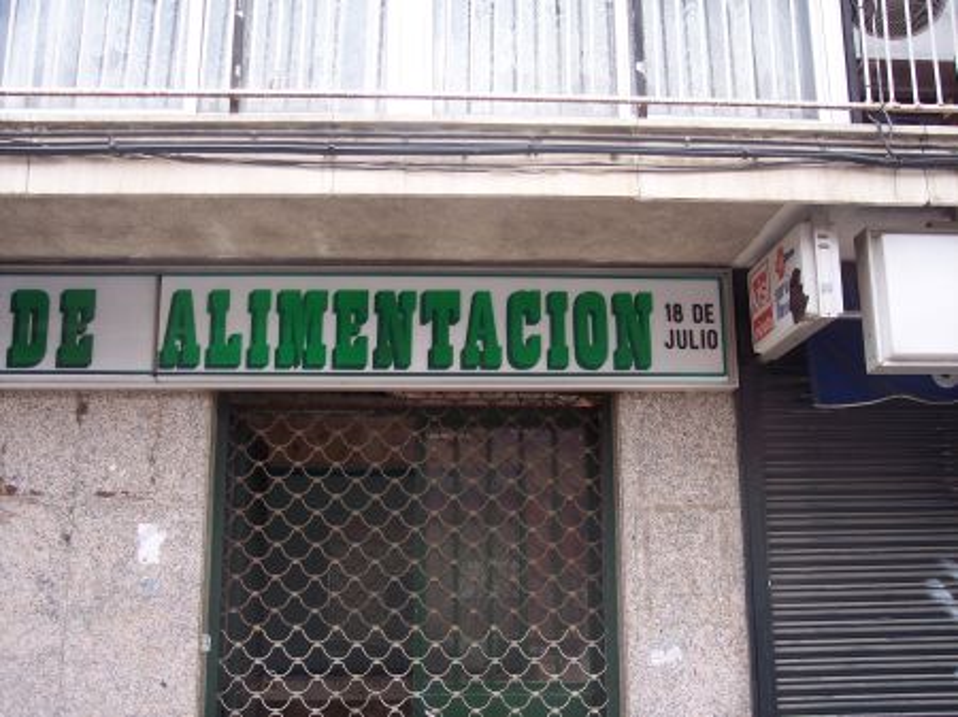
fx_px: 1079
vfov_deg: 36.8
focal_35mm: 39
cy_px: 358
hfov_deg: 47.9
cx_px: 479
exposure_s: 1/180
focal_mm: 8
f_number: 3.4
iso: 100
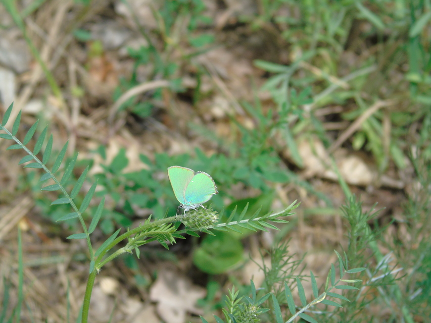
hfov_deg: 9.3
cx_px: 216
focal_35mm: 212
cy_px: 162
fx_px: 2640
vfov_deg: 7.0
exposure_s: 1/160
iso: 80
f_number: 4.7
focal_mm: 38
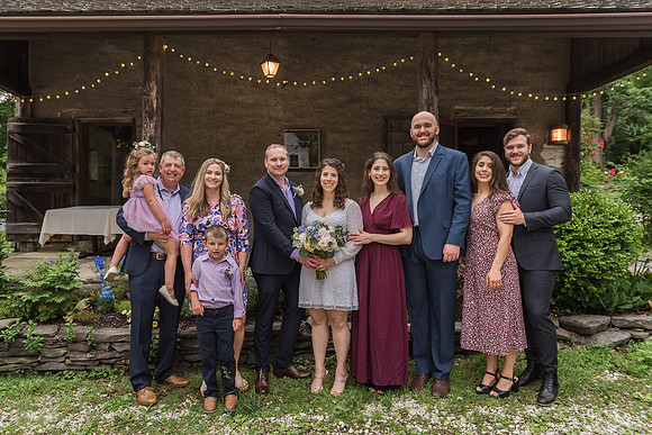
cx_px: 305
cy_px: 208
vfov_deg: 49.7
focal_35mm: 26
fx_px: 469
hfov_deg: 69.5
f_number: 4
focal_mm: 24
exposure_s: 1/125
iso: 500
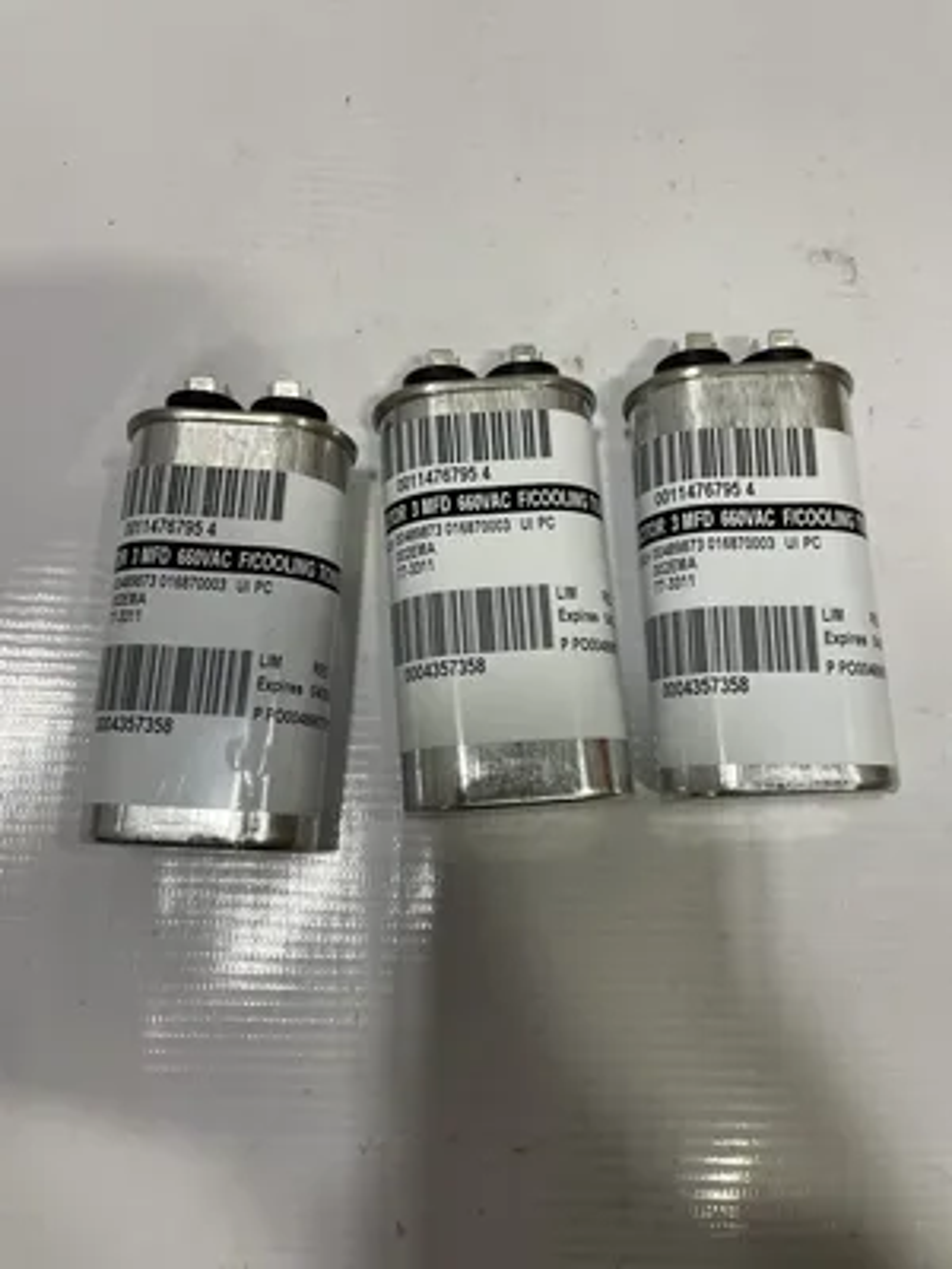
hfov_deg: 53.1
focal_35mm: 26
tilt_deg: -77.7
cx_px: 476
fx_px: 953
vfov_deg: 67.3
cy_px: 634
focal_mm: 4.2
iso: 125
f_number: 1.6
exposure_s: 1/120
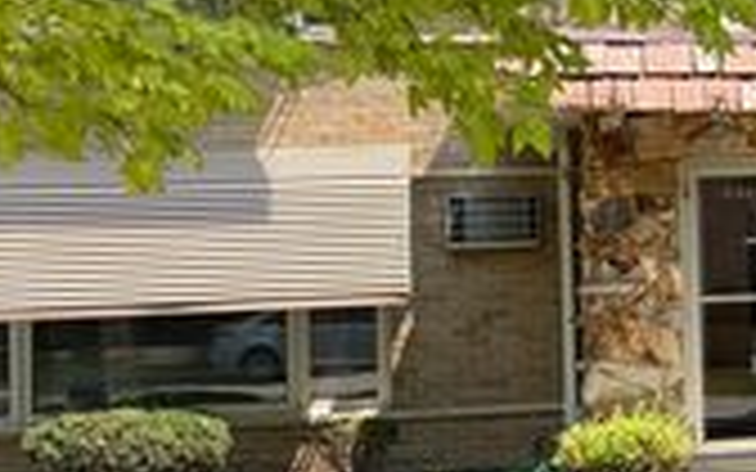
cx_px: 900
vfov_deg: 15.9
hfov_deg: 23.2
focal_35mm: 82
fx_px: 1689
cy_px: 178
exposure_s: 1/987
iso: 50
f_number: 1.6
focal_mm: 5.96
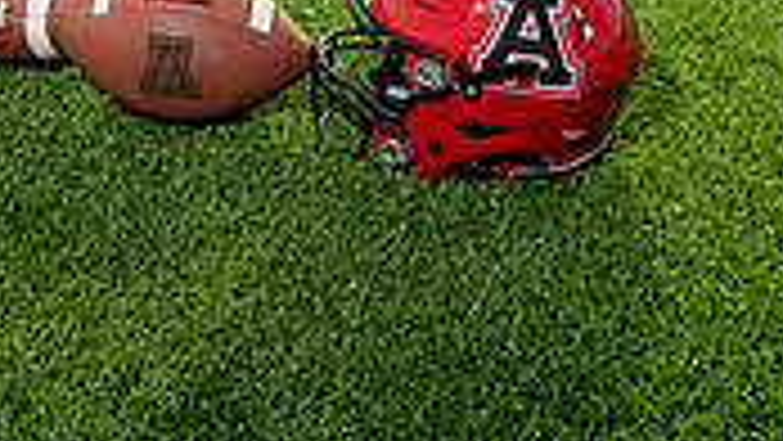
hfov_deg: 27.3
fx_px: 1578
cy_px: -554
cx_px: 158
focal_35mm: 76
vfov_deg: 12.9
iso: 100
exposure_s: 1/250
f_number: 6.3
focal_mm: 28
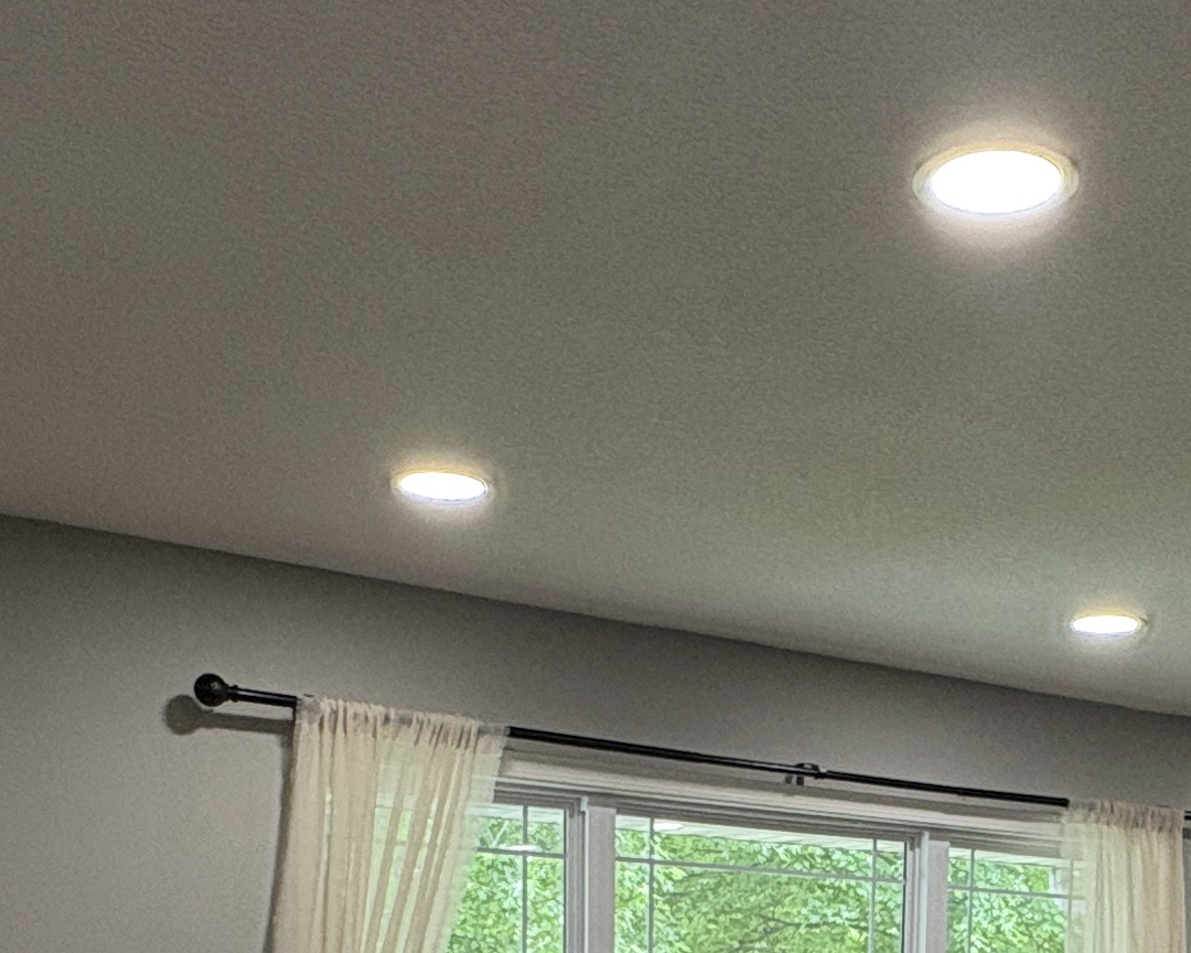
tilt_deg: -7.1
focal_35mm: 51
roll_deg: -1.0
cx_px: 808
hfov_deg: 36.2
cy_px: 1240
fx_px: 1798
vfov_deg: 25.5
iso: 250
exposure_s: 1/120
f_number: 2.2
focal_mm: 2.22
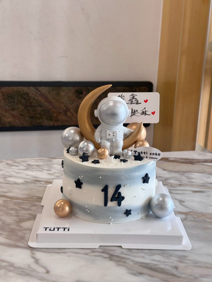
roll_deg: -2.4
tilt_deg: -15.7
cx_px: 106
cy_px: 141
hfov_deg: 30.3
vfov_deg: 39.7
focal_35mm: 48
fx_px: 392
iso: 80
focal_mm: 6.86
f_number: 1.78
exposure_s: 1/50
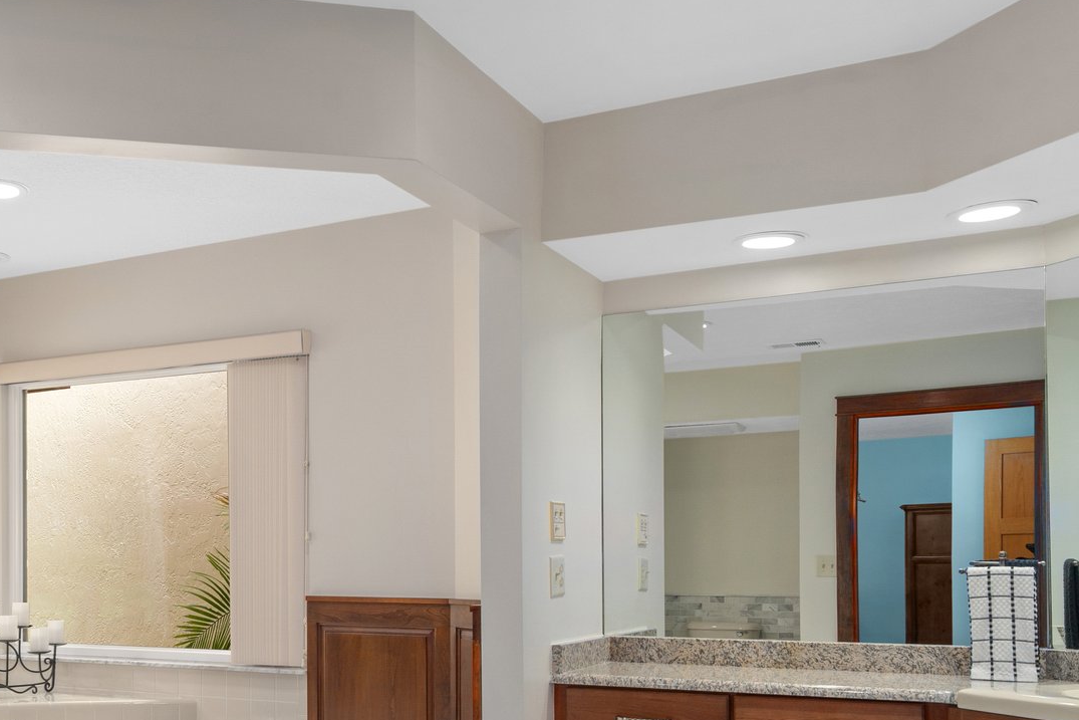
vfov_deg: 31.9
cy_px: 641
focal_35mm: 40
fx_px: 1199
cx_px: 212
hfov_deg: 45.9
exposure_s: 1/8
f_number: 8
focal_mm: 21
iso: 320
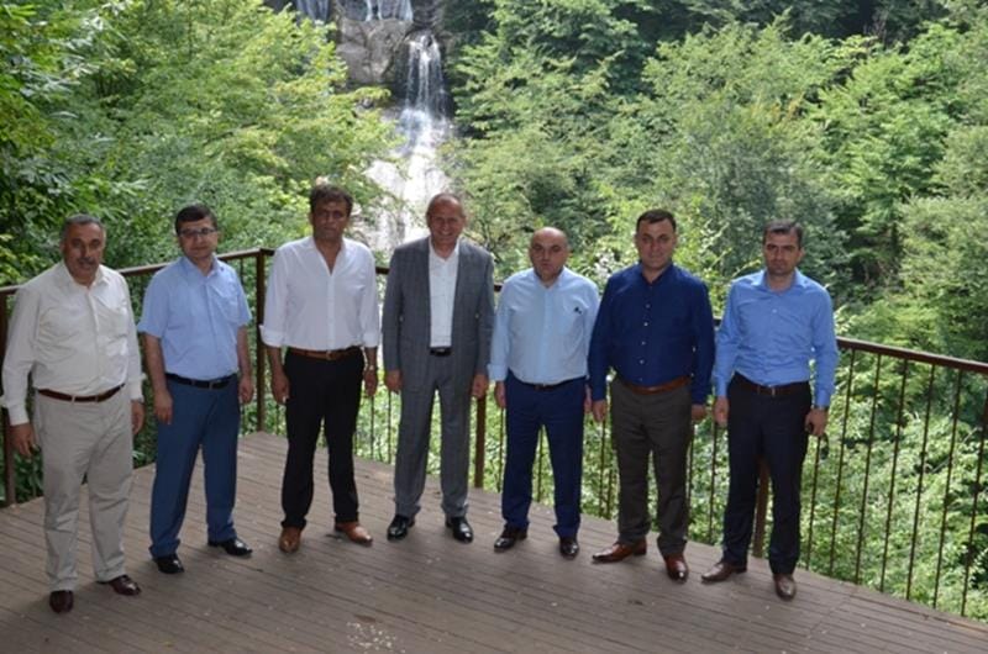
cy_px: 327
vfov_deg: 28.0
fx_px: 1315
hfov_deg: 41.2
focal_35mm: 48
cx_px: 494
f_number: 14
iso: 1600
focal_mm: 32
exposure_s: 1/250
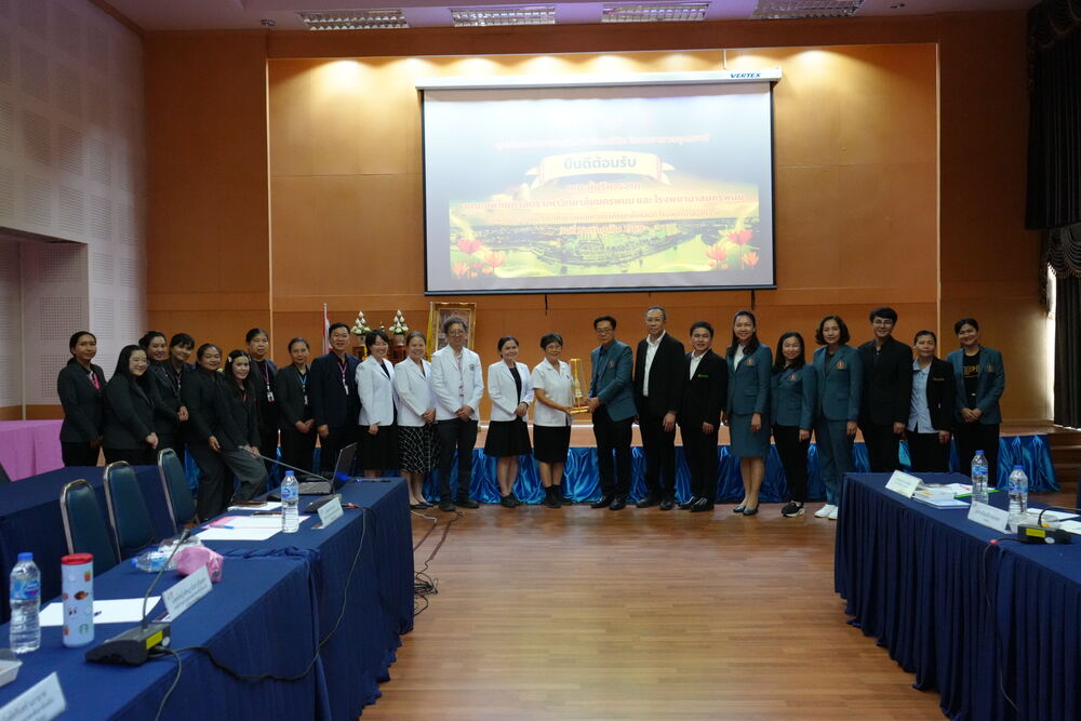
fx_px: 901
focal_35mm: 30
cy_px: 360
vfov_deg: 43.6
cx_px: 540
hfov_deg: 61.9
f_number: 4.5
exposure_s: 1/200
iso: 12800
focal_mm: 30
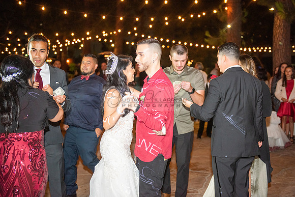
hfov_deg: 39.6
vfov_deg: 27.0
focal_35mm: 50
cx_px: 148
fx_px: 410
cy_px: 98
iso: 1250
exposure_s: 1/125
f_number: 2.8
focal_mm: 50
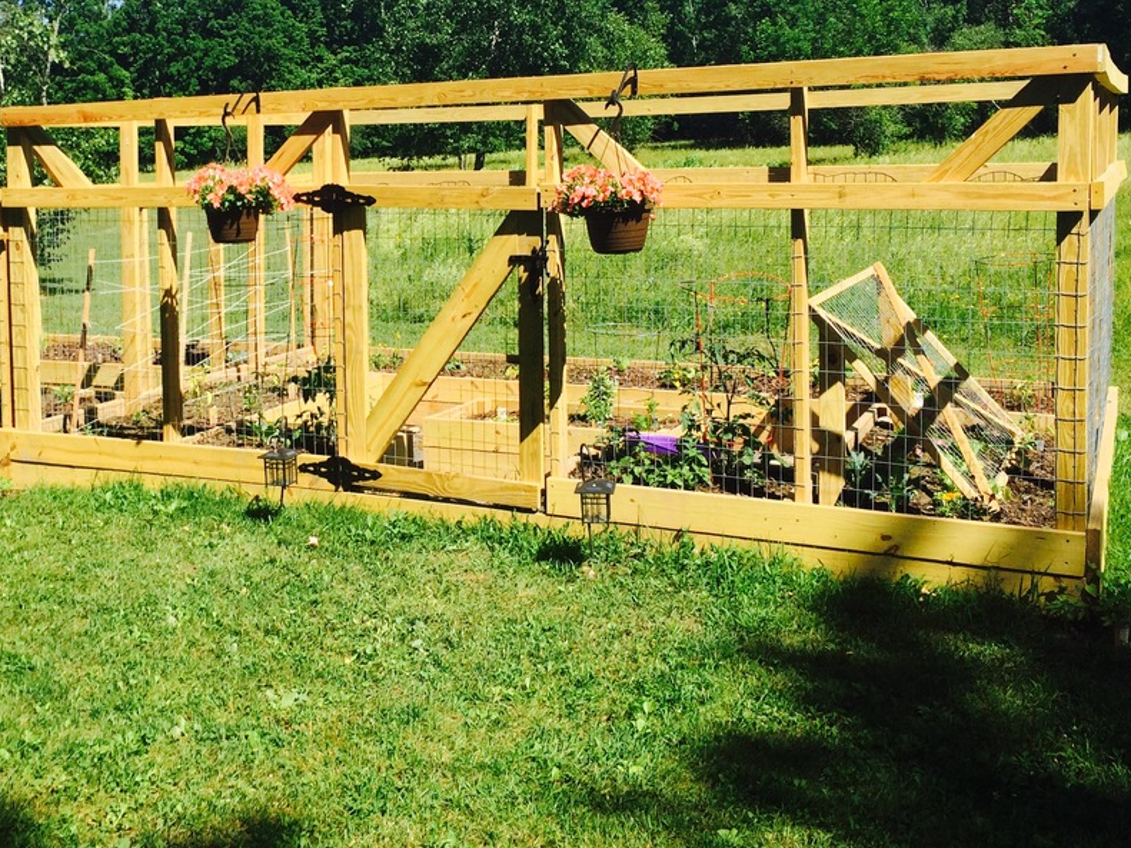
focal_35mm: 44
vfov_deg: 32.6
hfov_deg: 42.0
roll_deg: +2.9
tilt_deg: -6.9
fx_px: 1437
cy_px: 275
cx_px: 327
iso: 32
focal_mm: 4.15
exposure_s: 1/1709
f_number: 2.2
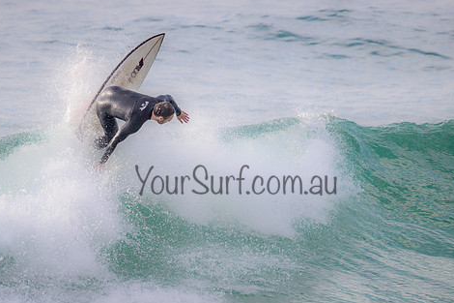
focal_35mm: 889
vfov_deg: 1.5
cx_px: 235
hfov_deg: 2.3
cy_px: 172
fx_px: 11207
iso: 2000
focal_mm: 720
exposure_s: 1/1600
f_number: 11
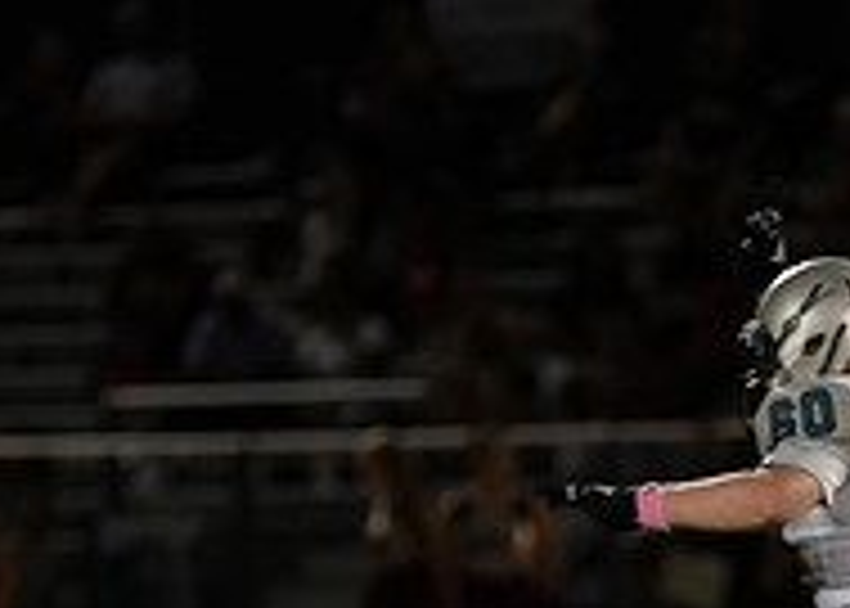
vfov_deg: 2.1
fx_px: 16681
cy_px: 975
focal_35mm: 691
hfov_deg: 2.9
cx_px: 787
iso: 1600
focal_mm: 200
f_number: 2.8
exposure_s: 1/1000
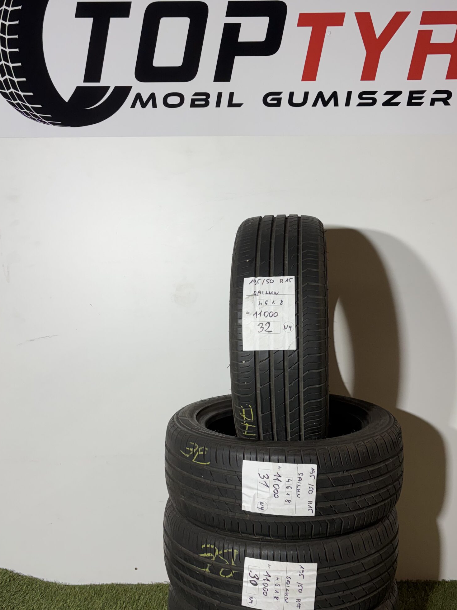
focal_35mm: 34
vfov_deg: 53.9
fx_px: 599
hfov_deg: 41.7
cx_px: 260
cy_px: 332
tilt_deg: -8.1
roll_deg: +0.0
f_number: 1.6
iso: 64
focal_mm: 5.96
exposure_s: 1/100
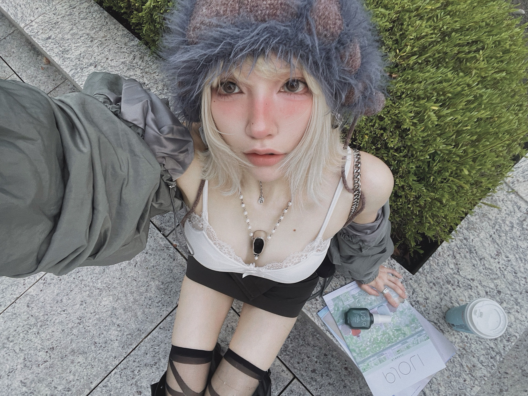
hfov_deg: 73.9
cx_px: 264
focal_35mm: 23
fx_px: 351
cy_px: 198
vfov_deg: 58.9
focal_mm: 2.71
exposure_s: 1/93
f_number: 2.2
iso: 100
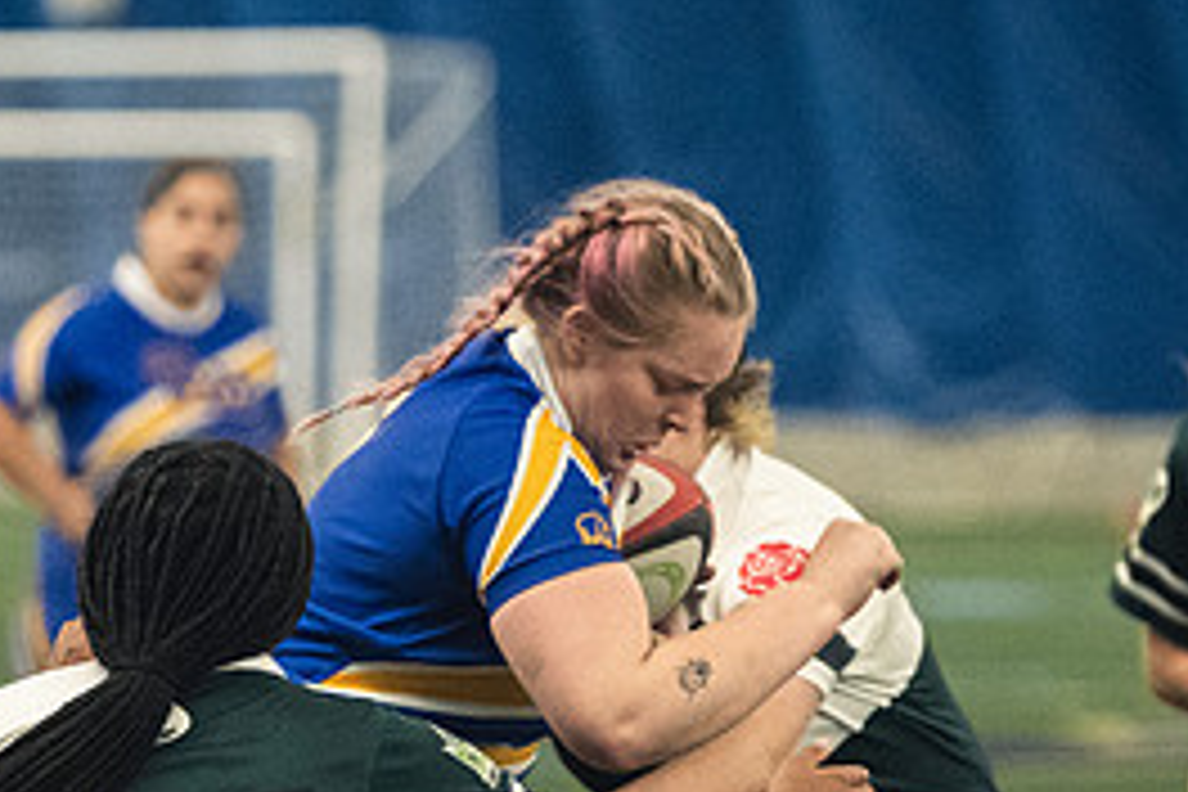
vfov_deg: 2.7
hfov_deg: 4.1
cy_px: 639
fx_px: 16796
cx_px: 554
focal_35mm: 509
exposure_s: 1/500
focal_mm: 155
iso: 9000
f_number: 2.8
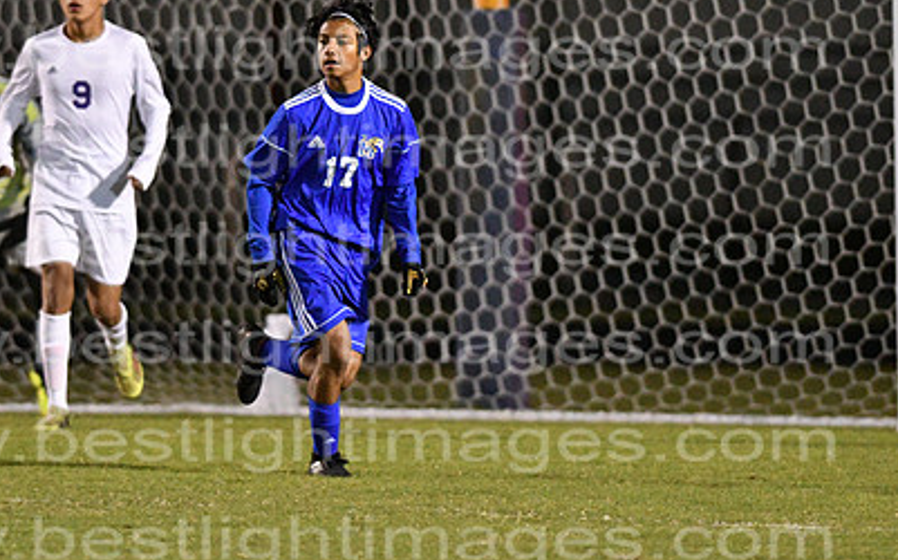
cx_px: 327
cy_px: 200
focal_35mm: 664
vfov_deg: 2.0
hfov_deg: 3.2
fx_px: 16239
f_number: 3.5
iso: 10000
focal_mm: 300
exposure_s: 1/640
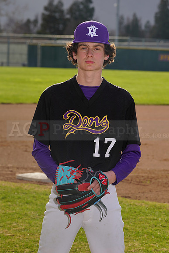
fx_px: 1154
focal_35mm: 164
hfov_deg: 8.4
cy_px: 126
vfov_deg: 12.5
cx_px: 84
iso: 100
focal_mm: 164
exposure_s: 1/250
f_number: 10
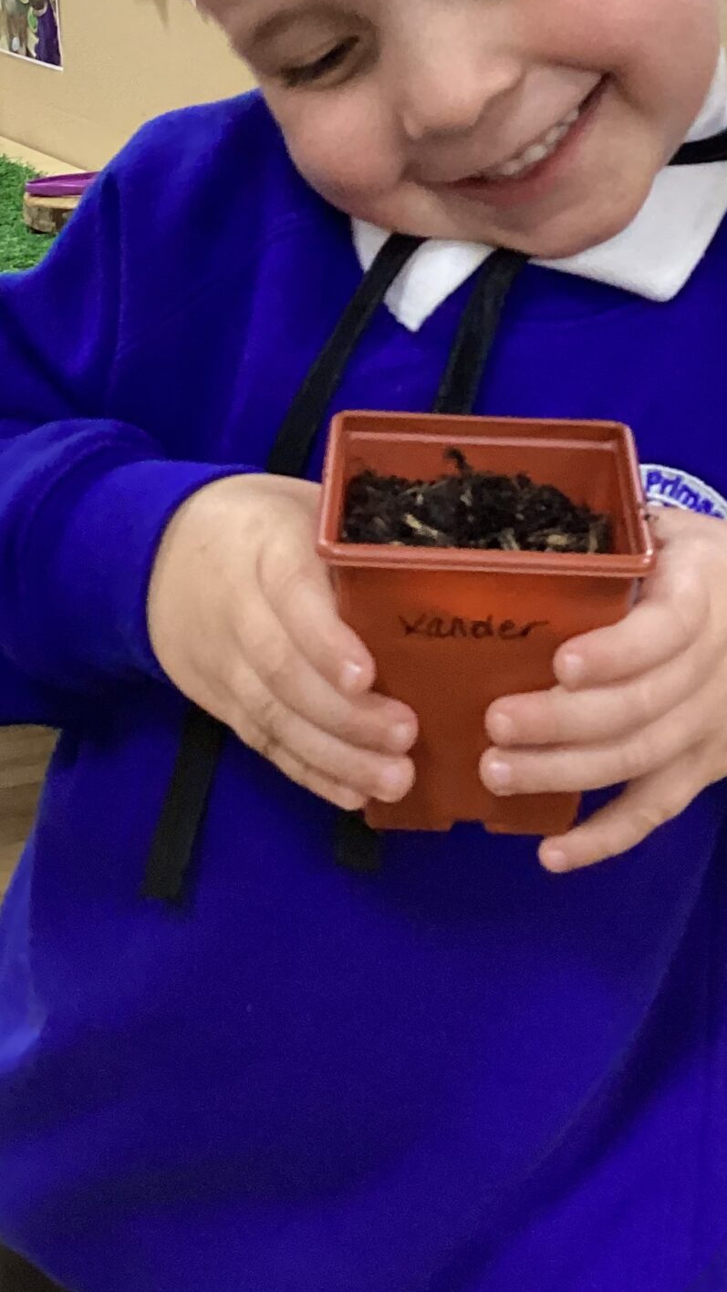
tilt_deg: -16.8
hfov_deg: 19.7
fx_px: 2091
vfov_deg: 33.5
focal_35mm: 61
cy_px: 295
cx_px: 438
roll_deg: +0.5
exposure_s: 1/50
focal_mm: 3.3
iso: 250
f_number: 2.4
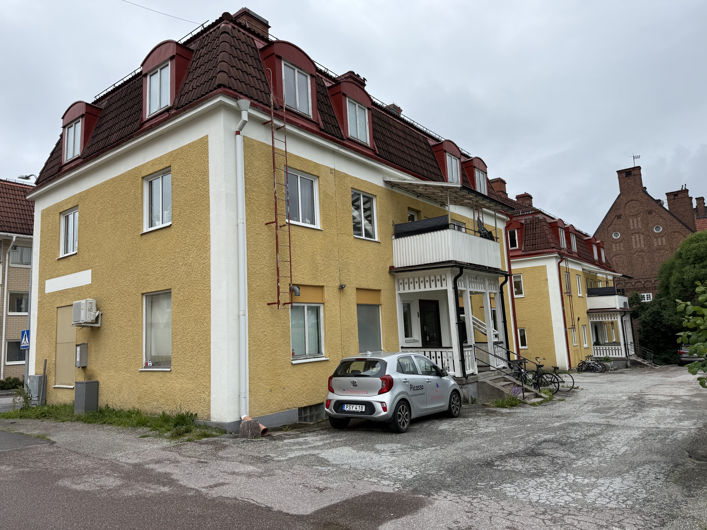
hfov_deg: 71.6
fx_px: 490
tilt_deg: +8.7
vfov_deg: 56.8
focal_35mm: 24
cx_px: 354
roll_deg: +2.3
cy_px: 265
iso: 80
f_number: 1.78
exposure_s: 1/4405
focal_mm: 6.76
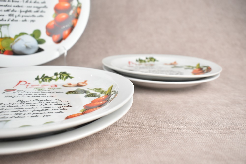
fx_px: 215
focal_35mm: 32
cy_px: 82
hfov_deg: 59.5
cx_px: 123
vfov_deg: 41.7
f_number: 5
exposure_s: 1/125
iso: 800
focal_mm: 21
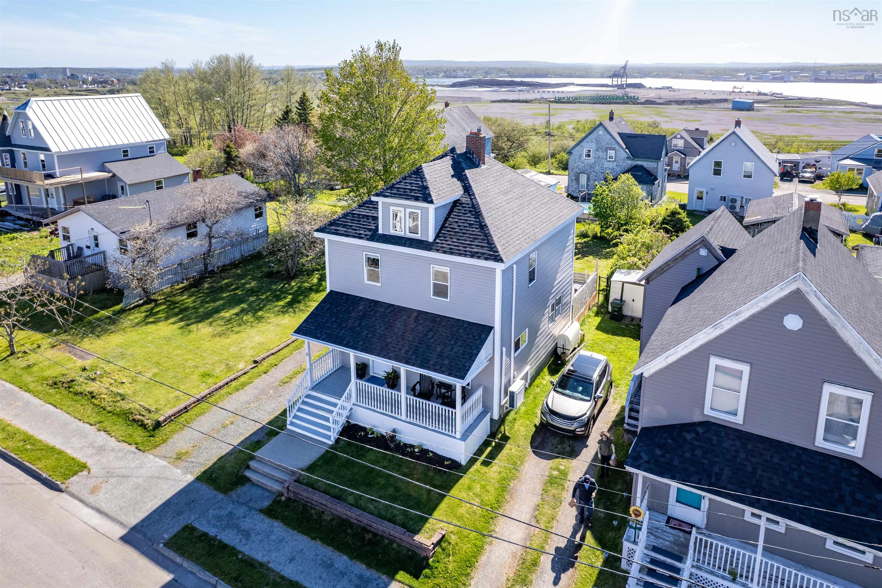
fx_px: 539
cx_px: 441
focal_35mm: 22
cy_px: 294
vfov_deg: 57.2
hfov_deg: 78.6
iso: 100
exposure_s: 1/1000
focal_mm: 8.38
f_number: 2.8
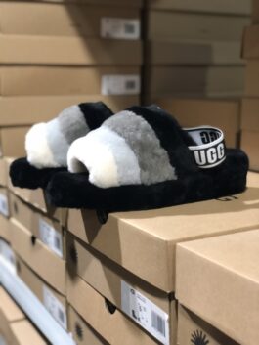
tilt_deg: -9.6
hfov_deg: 28.0
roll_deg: -1.3
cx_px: 130
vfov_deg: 36.8
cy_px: 172
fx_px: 518
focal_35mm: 52
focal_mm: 6
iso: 160
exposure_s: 1/14
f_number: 2.4
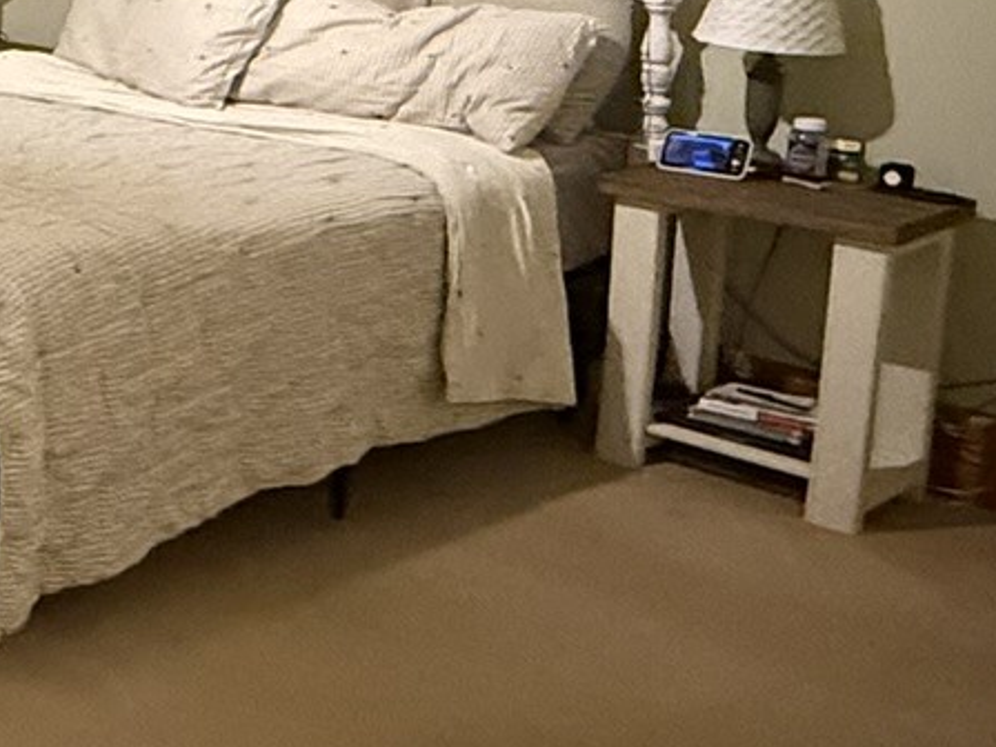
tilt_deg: -7.8
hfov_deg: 24.2
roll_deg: +0.8
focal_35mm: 64
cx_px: -471
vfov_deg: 22.2
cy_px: 24
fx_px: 1841
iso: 1000
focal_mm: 2.22
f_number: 2.2
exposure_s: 1/40
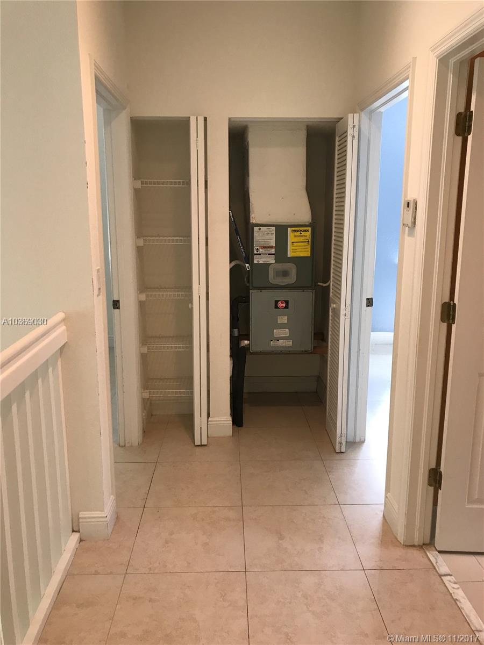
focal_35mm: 28
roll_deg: -0.9
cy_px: 322
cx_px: 242
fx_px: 522
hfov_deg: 49.7
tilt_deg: -11.2
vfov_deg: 63.4
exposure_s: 1/24
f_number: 1.8
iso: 40
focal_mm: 3.99
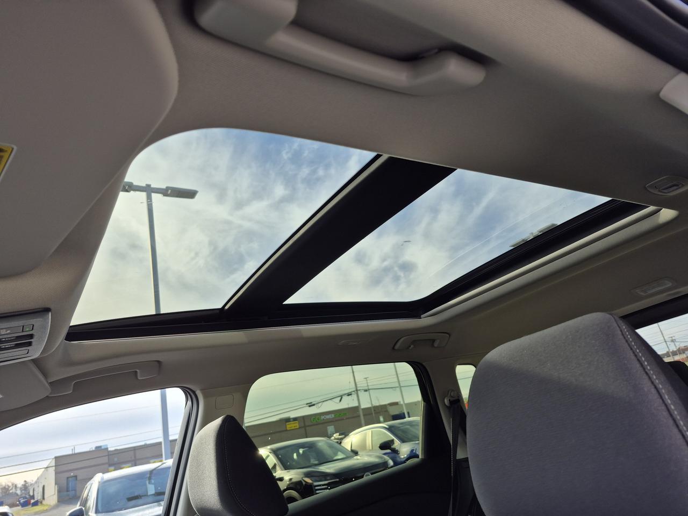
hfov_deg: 73.9
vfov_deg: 58.9
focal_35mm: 23
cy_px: 258
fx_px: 457
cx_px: 344
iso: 25
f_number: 1.8
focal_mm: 5.4
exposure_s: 1/324
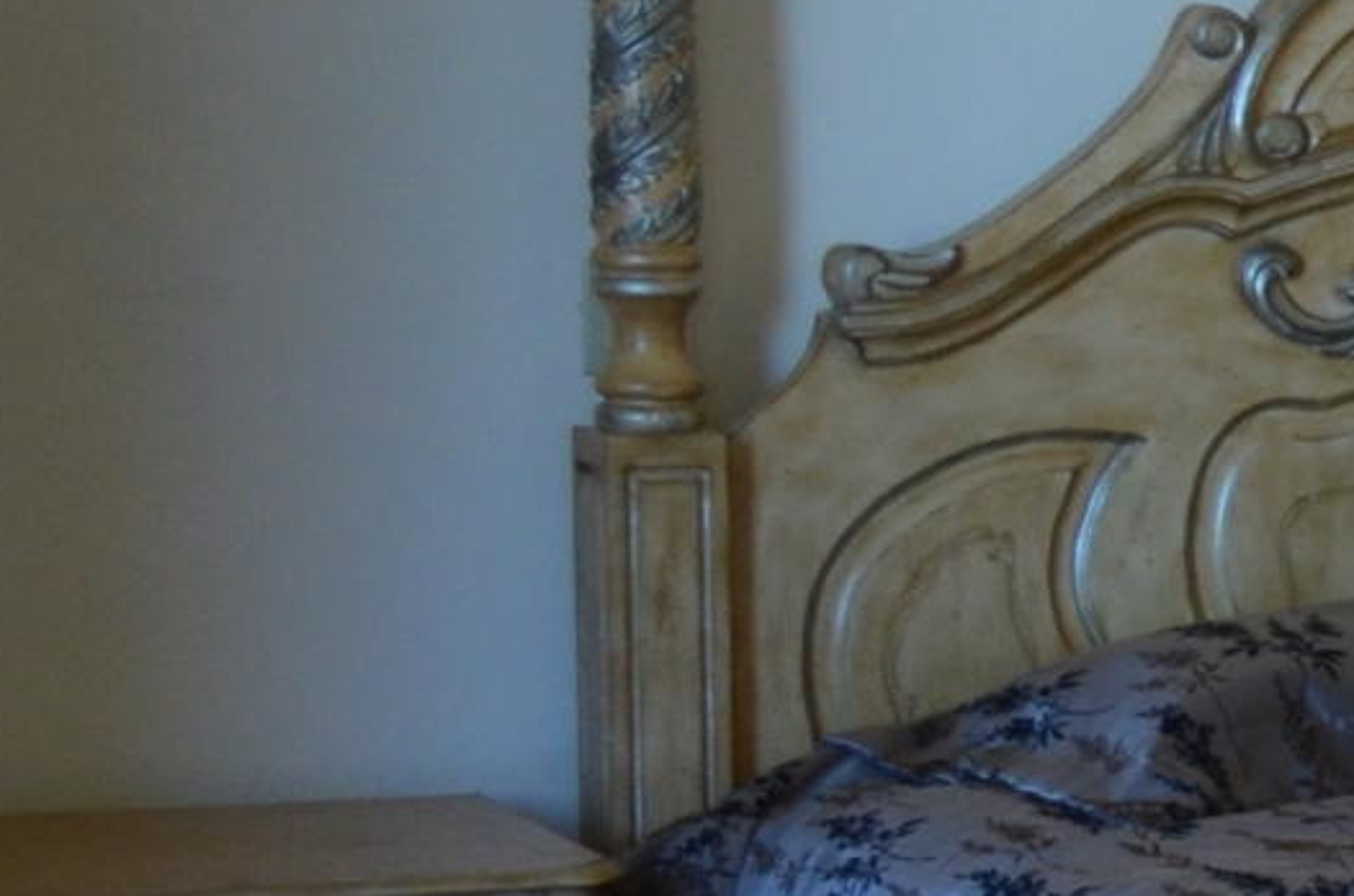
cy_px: 799
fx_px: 5778
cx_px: 3246
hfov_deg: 11.2
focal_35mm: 154
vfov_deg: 8.8
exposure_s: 1/60
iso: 450
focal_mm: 18
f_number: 4
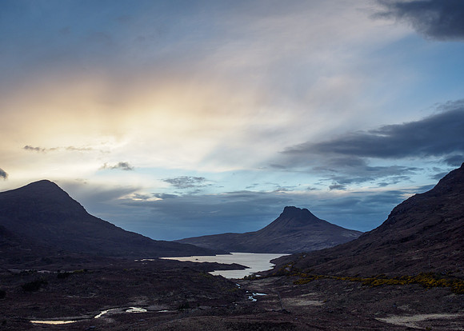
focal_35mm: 35
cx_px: 232
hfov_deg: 54.0
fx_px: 456
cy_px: 169
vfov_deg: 39.9
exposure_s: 1/100
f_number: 7.1
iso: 200
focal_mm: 17
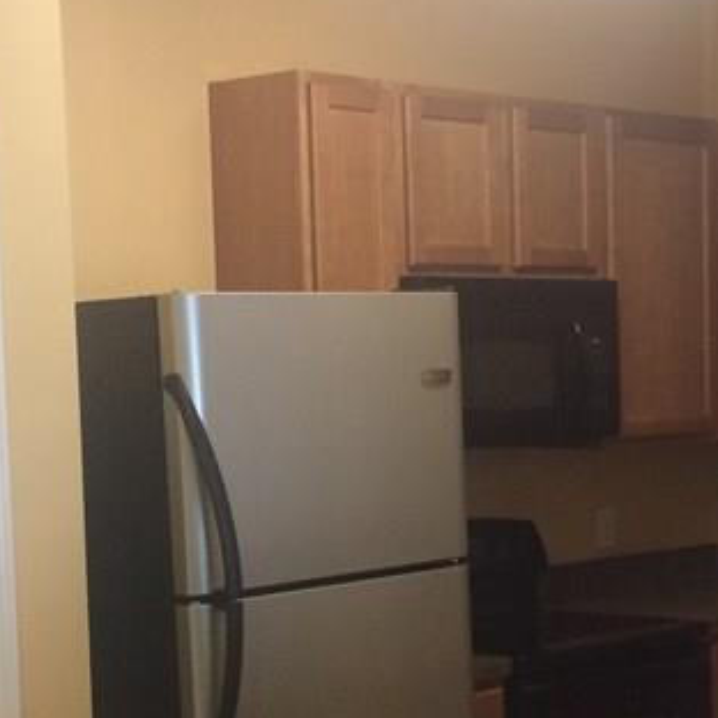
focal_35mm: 84
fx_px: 1971
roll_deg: +2.6
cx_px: 532
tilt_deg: -5.1
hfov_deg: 20.5
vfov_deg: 20.5
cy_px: 538
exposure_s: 1/30
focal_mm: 4.15
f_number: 2.2
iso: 160
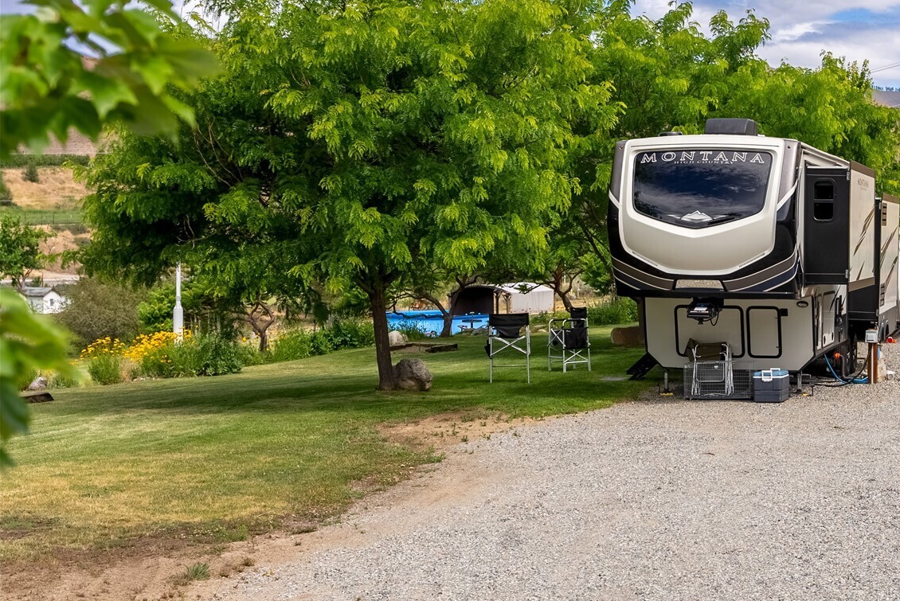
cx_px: 674
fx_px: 1527
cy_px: 255
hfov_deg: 32.2
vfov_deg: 22.3
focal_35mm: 61
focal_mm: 40.7
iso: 100
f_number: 5.6
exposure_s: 1/6400
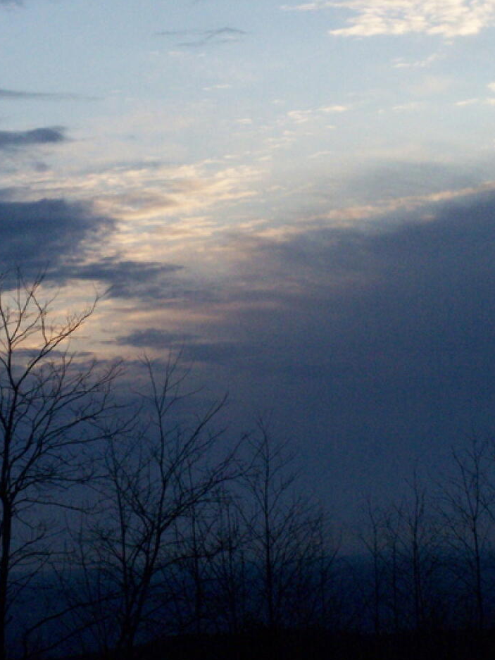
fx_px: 2916
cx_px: 150
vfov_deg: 12.9
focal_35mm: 153
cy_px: 248
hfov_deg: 9.7
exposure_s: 1/800
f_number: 6.3
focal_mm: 17.5
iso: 400
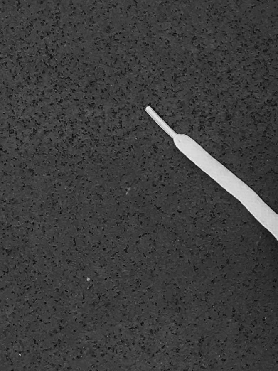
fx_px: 1404
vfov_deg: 14.9
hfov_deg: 10.4
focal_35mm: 131
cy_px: 58
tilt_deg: -83.4
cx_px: 546
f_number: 2.2
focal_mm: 4.15
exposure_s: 1/962
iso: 25
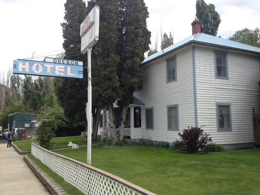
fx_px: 263
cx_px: 130
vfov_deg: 40.7
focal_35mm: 35
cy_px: 98
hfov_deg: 52.6
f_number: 2.4
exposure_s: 1/1022
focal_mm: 4.28
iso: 50
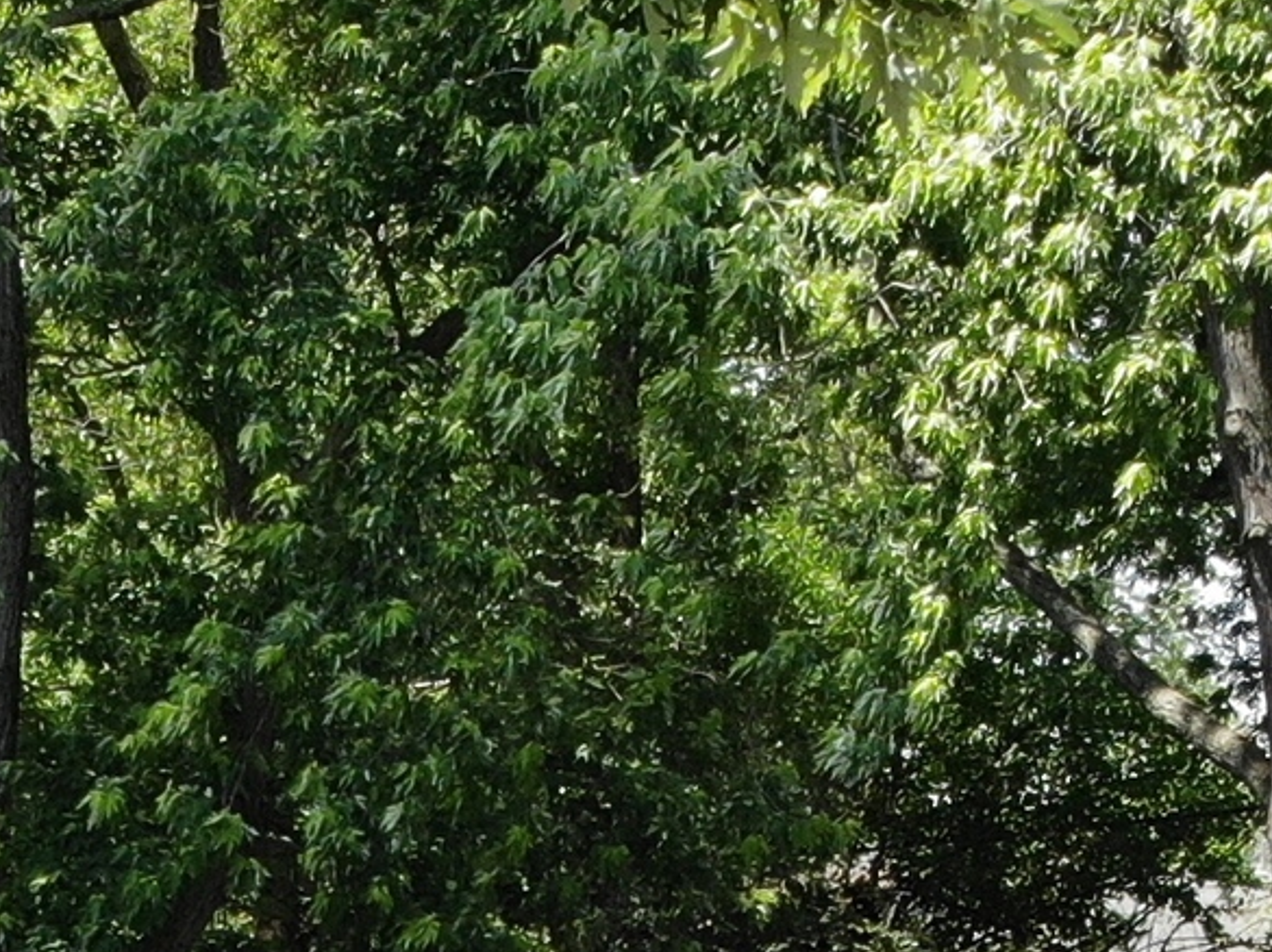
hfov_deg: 15.3
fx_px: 4627
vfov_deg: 10.5
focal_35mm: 126
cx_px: -85
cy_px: 2069
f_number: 2.8
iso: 116
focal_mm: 4.5
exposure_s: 1/90.5
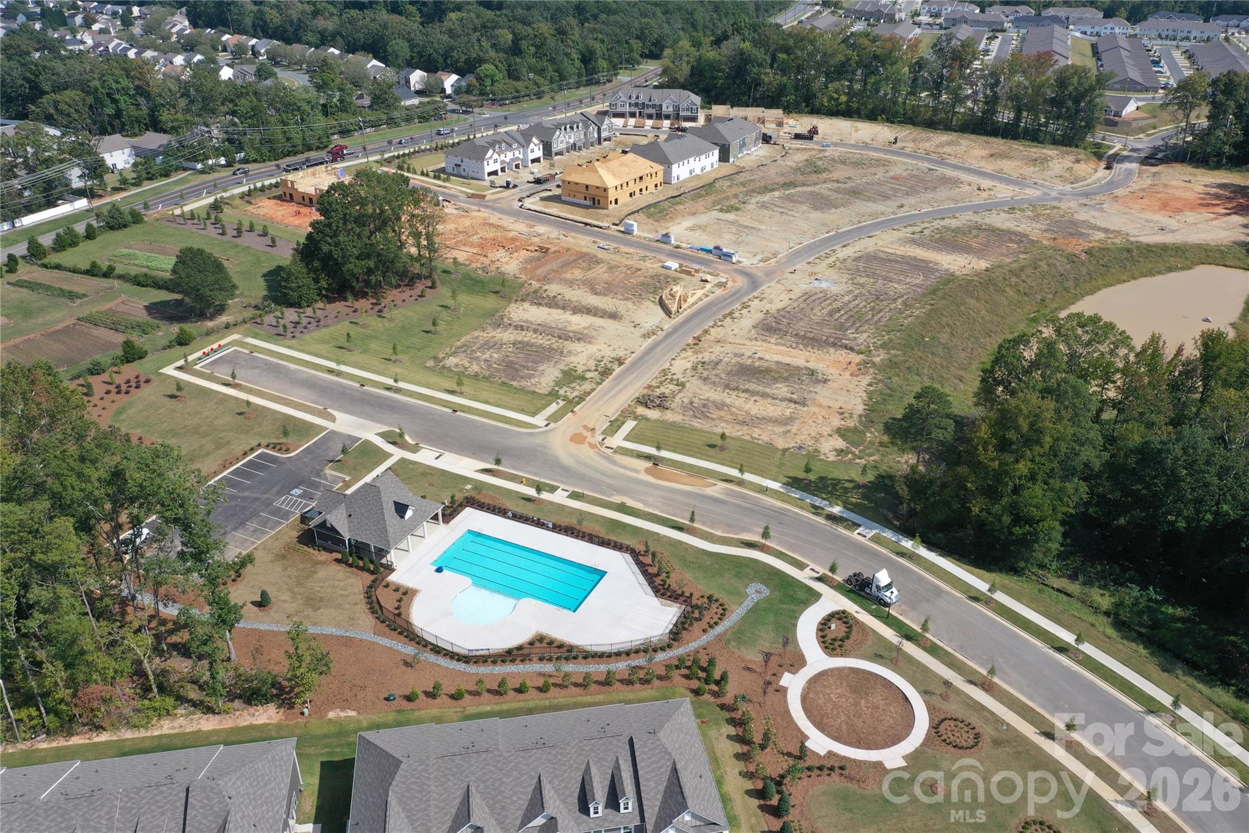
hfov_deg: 65.5
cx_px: 624
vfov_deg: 46.4
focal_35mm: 28
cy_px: 416
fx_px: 971
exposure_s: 1/500
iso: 100
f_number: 5.6
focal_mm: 10.26
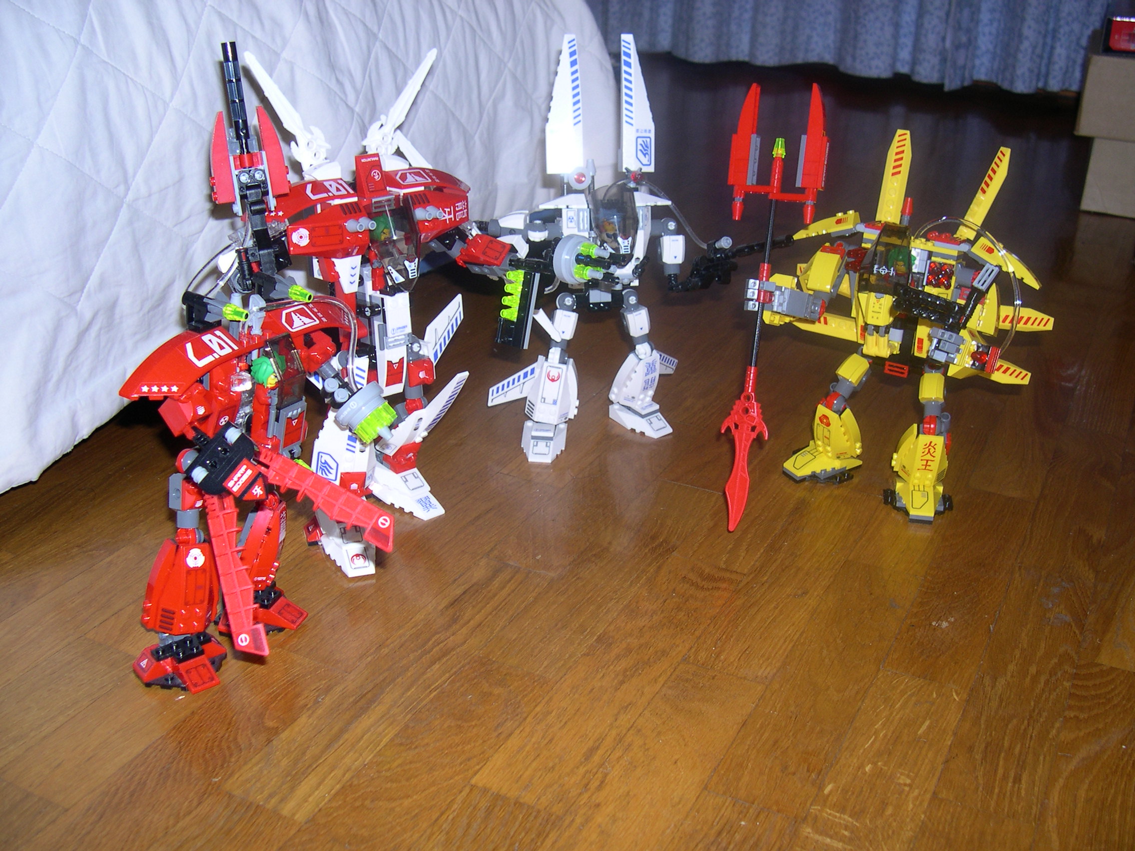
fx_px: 1246
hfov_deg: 49.0
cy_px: 426
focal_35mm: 38
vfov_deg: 37.7
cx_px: 568
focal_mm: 8
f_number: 2.8
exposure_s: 1/60
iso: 100
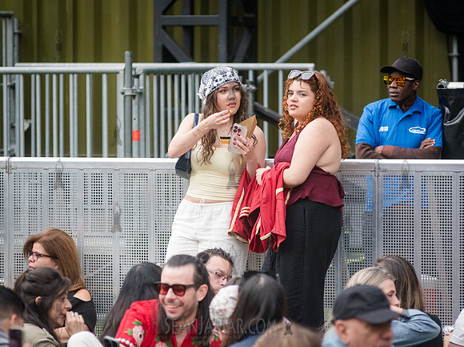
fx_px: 3282
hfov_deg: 8.1
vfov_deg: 6.0
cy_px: 171
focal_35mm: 245
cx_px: 250
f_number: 4.5
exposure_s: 1/2500
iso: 4000
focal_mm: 200
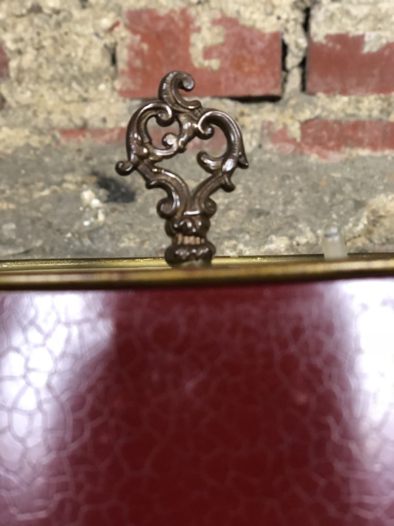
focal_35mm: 52
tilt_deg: -5.1
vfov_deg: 36.8
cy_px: 263
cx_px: 197
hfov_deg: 28.0
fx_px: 789
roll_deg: +1.2
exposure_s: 1/33
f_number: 2.4
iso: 125
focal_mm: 6
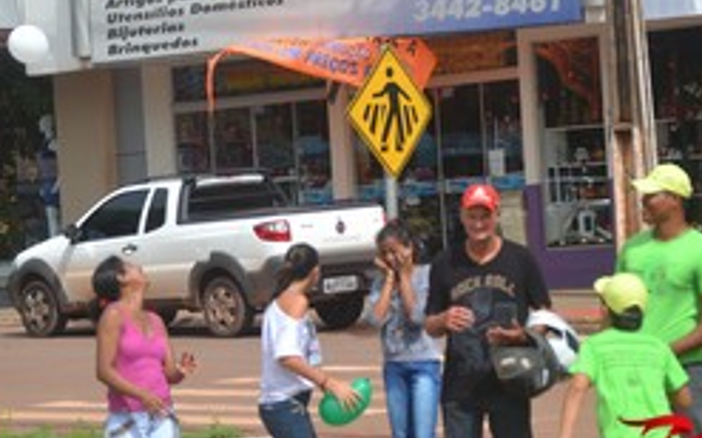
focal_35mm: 223
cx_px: 367
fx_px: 4263
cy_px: 168
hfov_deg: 9.4
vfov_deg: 5.9
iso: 100
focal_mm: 80
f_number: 6.3
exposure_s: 1/640
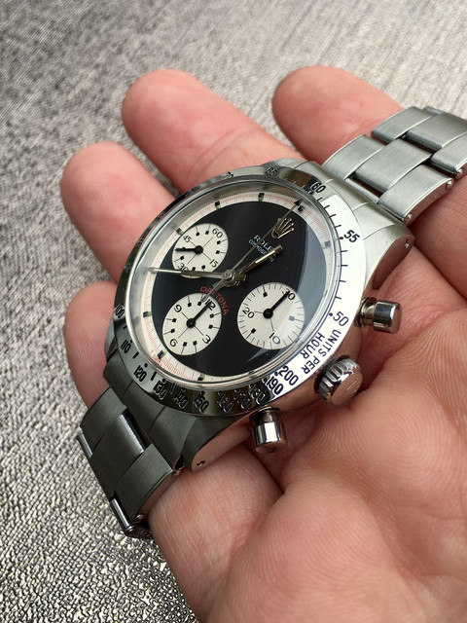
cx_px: 234
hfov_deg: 48.2
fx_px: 522
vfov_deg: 61.7
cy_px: 312
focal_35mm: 29
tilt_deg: -58.6
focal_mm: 4.15
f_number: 2.2
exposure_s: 1/409
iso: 25
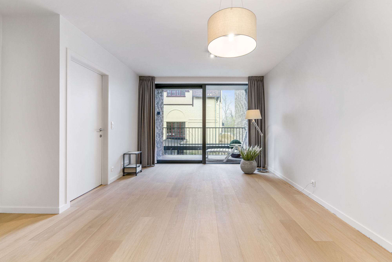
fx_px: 174
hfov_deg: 96.7
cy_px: 131
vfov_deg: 73.8
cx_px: 196
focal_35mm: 16
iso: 80
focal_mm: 16
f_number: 11
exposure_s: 1/3
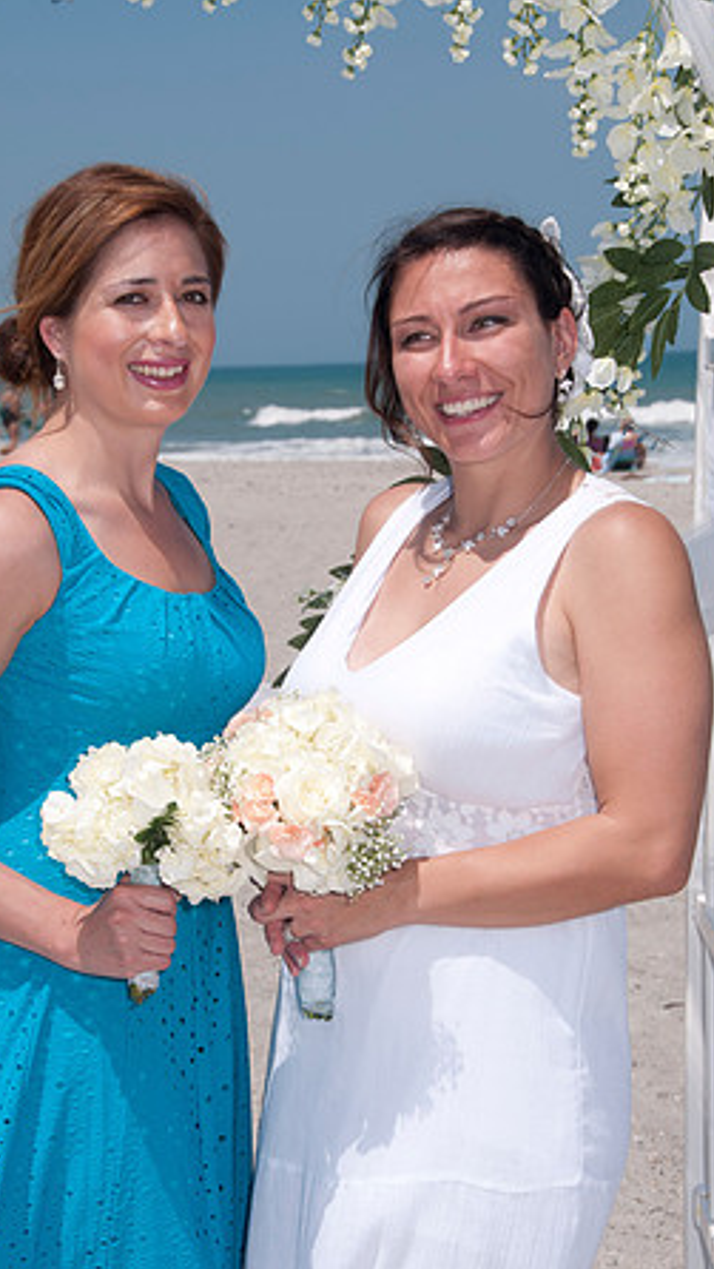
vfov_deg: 22.5
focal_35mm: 95
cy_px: 637
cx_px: 317
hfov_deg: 12.7
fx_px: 3196
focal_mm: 60
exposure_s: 1/250
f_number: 13
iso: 100
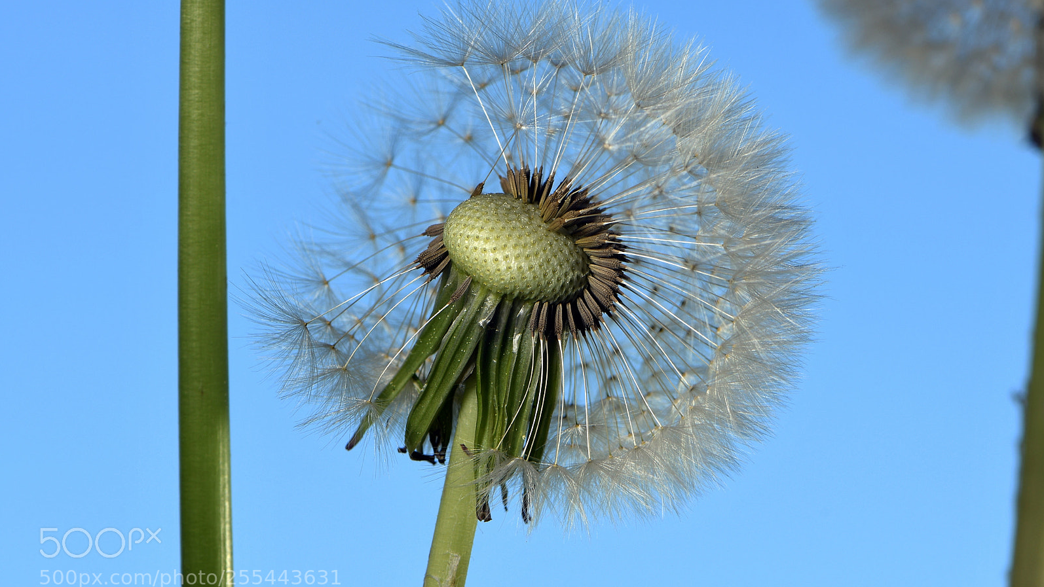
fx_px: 4583
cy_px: 280
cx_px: 523
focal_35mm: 166
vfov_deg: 7.3
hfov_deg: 13.0
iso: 100
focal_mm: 105
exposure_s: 1/80
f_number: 14
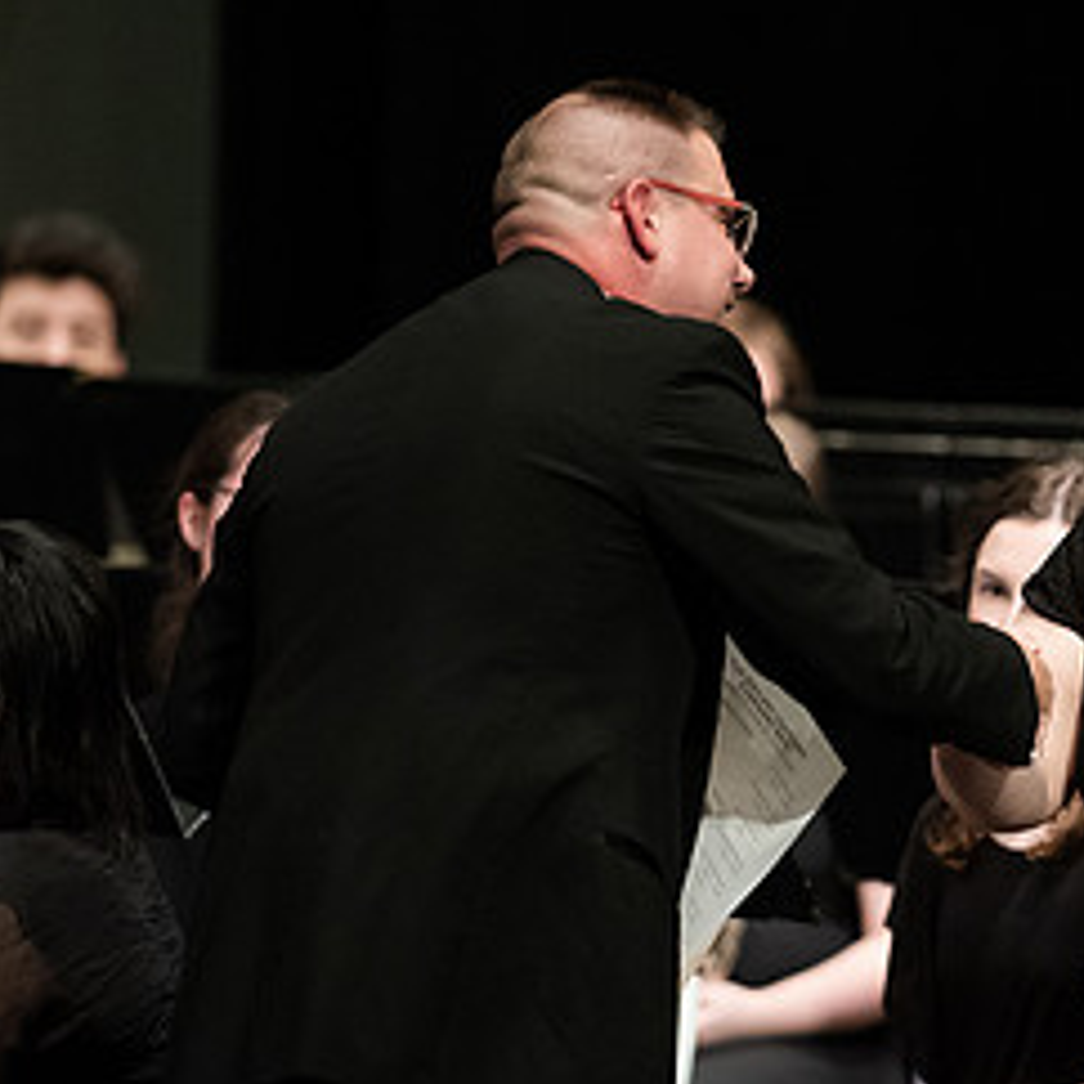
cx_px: 1151
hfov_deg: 2.9
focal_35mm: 611
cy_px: 629
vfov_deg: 2.9
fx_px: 21647
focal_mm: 300
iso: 4000
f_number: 3.2
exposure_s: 1/250
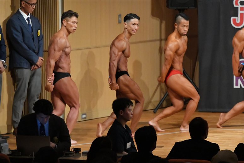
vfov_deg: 4.8
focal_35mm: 285
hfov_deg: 7.2
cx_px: 122
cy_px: 82
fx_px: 1931
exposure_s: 1/400
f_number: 5.6
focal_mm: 190
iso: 10000
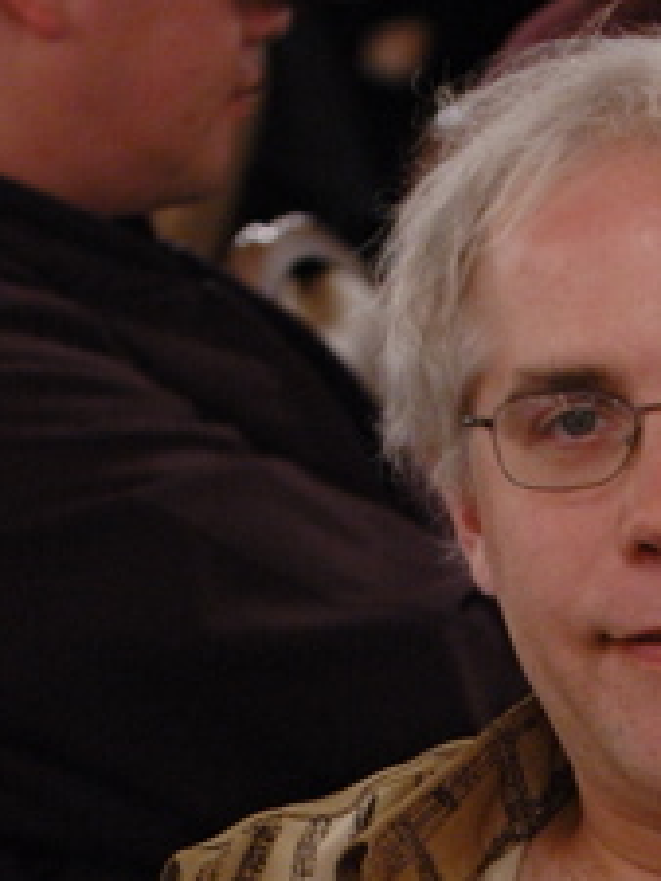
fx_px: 11166
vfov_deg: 4.5
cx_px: 759
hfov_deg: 3.4
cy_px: 1235
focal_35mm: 439
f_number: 4
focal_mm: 98
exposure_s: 1/50
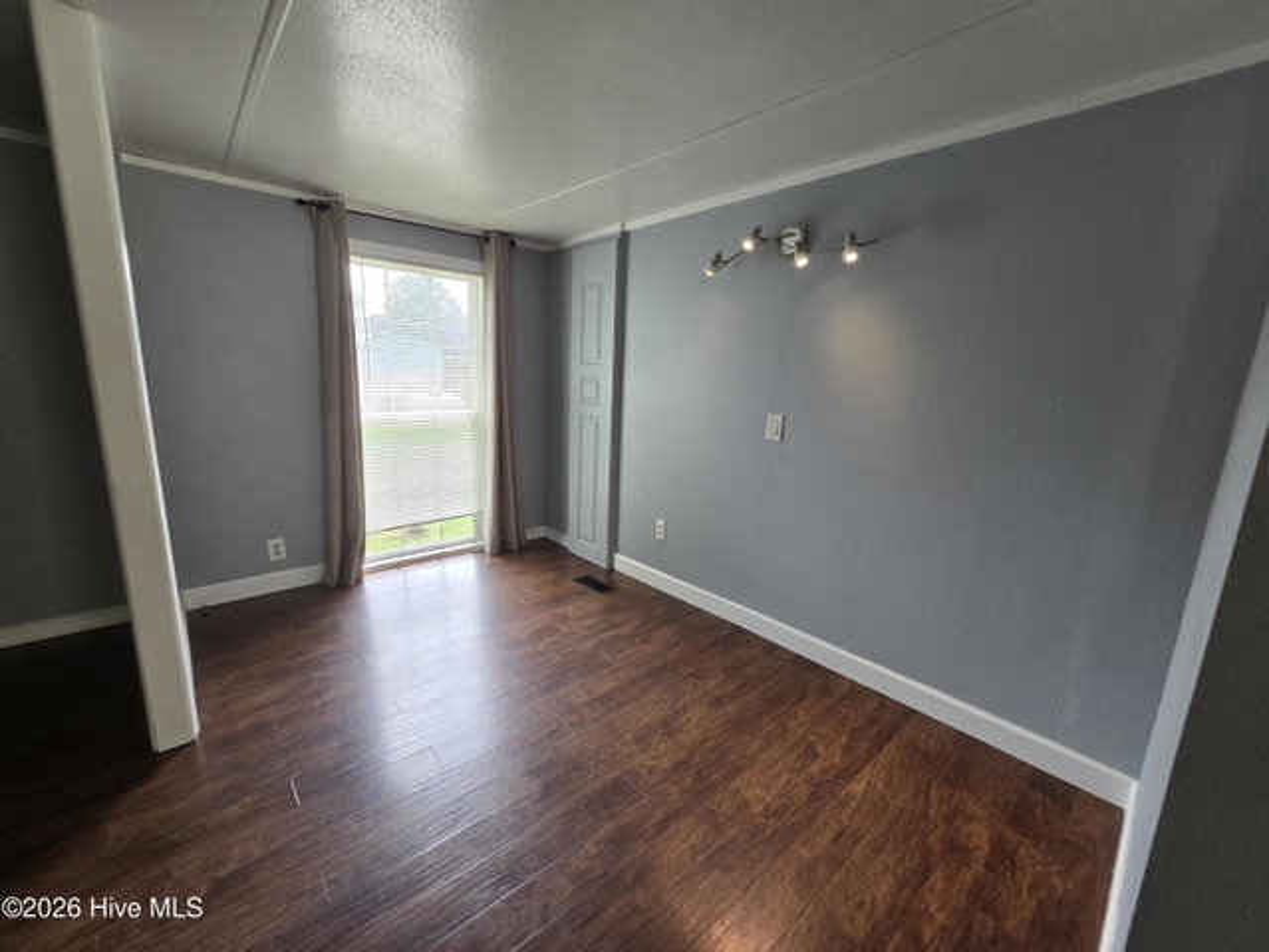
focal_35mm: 13
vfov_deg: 90.0
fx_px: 477
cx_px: 634
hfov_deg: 106.1
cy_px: 476
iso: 50
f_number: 2.2
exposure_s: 1/60
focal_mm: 2.2
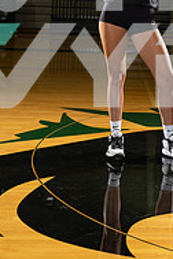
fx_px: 533
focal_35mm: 74
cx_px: 143
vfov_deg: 25.3
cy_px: -30
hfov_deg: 18.2
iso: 800
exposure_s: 1/250
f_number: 5.6
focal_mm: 31
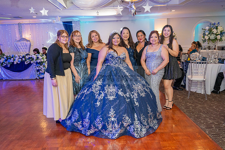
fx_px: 191
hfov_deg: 61.1
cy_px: 75
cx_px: 112
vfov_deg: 43.0
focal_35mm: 30
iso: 1000
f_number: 3.5
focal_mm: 30.5
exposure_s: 1/200
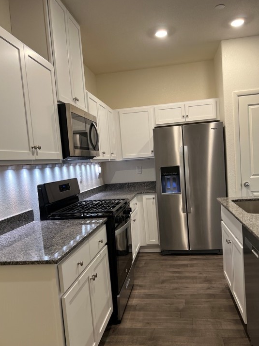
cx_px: 135
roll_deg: +3.9
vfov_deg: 63.4
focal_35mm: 28
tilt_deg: -3.6
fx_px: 279
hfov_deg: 49.7
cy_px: 183
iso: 100
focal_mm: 5.7
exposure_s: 1/60
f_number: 1.5
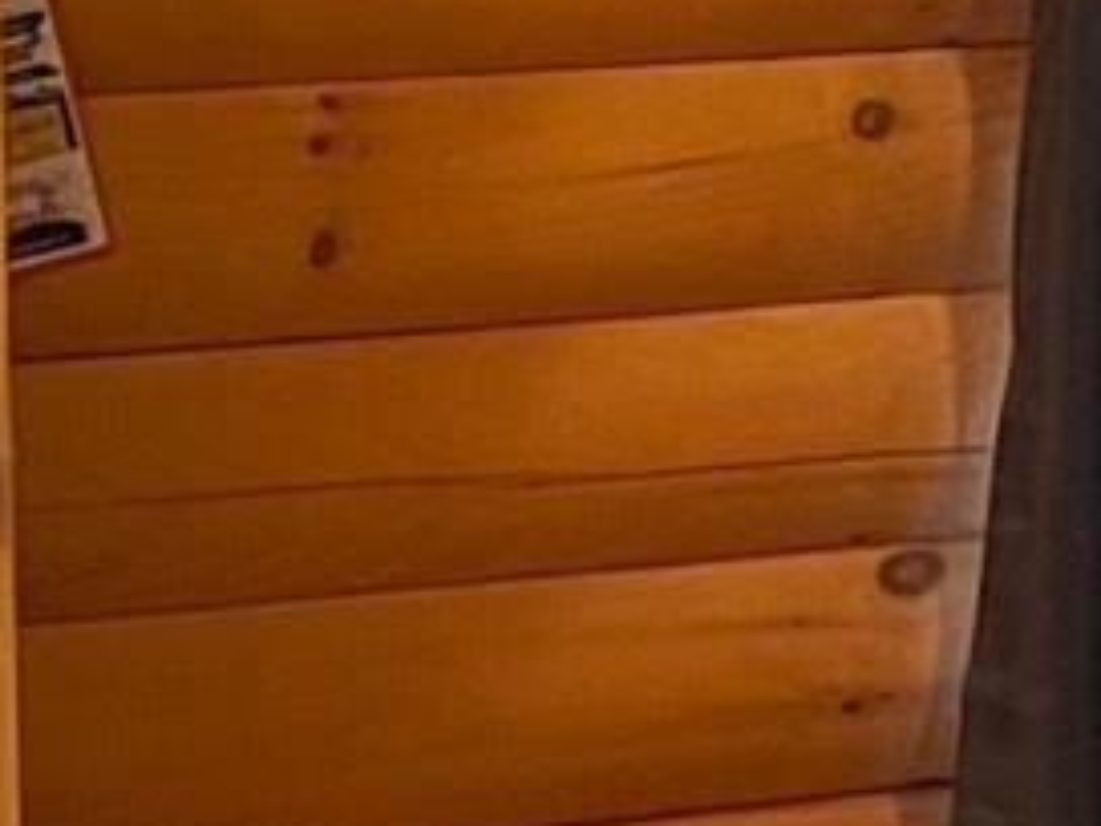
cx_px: 2267
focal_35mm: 193
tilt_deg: -5.3
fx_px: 6139
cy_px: -296
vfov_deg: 7.6
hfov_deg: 9.5
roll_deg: +0.0
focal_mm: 5.1
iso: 800
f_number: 1.6
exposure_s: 1/30
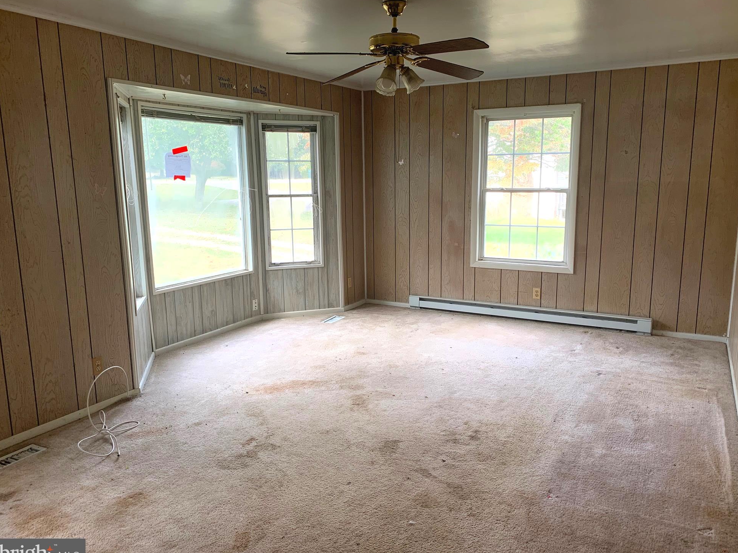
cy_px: 282
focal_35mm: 27
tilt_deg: -9.4
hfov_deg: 65.3
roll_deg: +0.2
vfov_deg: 51.4
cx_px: 375
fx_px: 576
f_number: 1.8
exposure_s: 1/121
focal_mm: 4.25
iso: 50
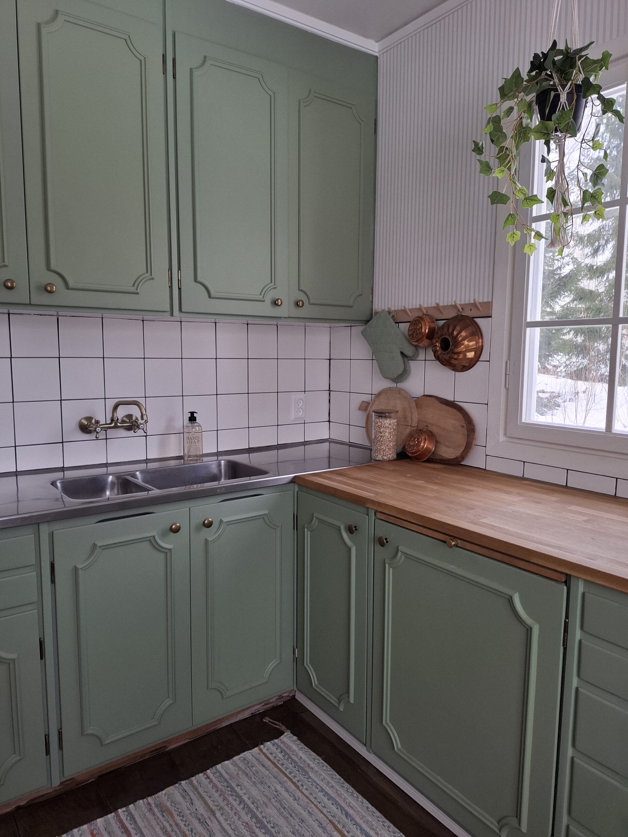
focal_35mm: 23
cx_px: 314
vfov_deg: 73.9
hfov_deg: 58.9
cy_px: 418
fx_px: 556
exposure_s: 1/100
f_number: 1.8
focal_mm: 5.54
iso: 64
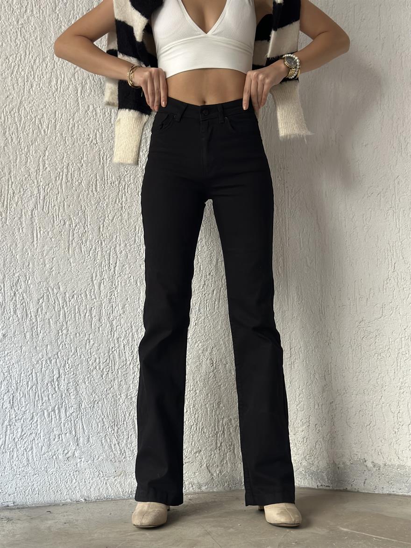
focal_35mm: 48
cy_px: 274
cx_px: 206
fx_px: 760
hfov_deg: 30.3
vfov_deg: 39.7
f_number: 1.78
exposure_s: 1/60
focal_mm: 6.86
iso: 250
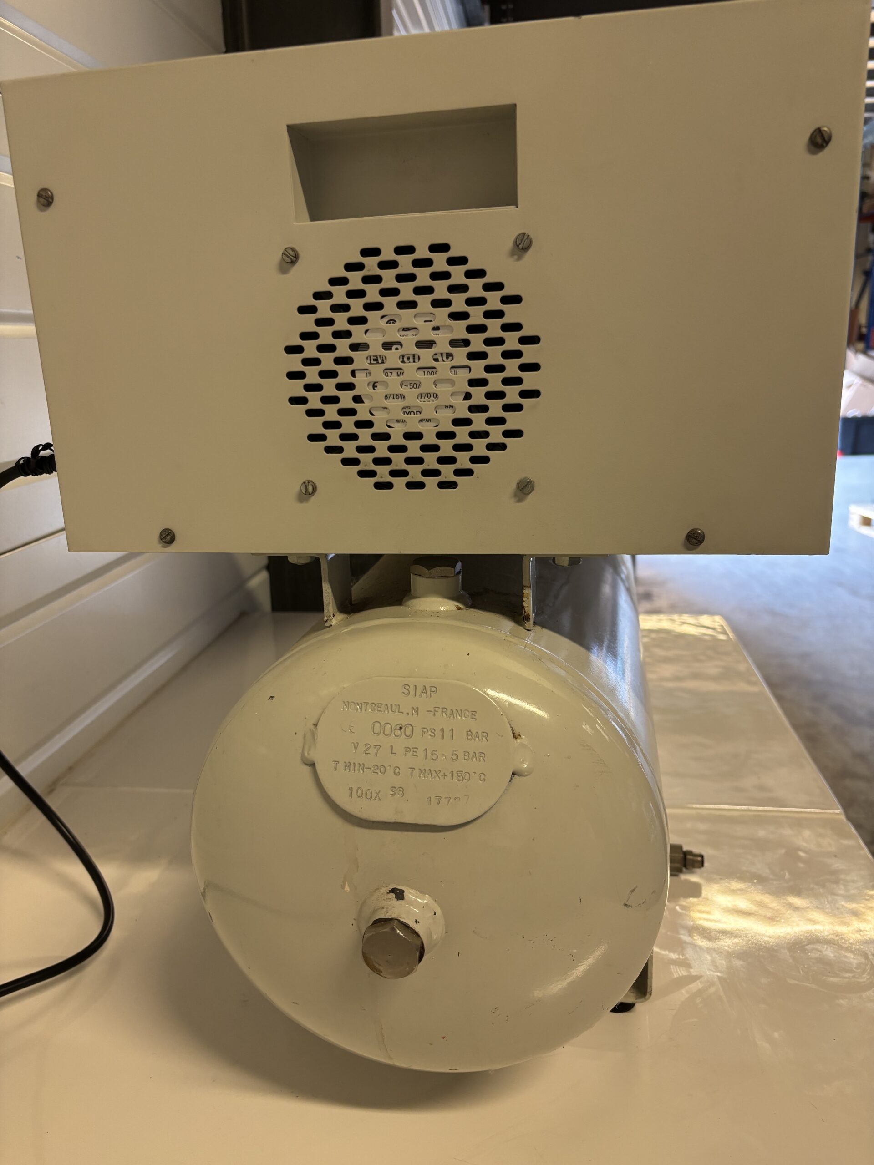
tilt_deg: -15.2
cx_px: 437
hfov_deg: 53.1
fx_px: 875
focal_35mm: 26
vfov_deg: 67.3
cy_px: 582
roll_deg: +2.2
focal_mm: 5.96
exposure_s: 1/50
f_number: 1.6
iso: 100
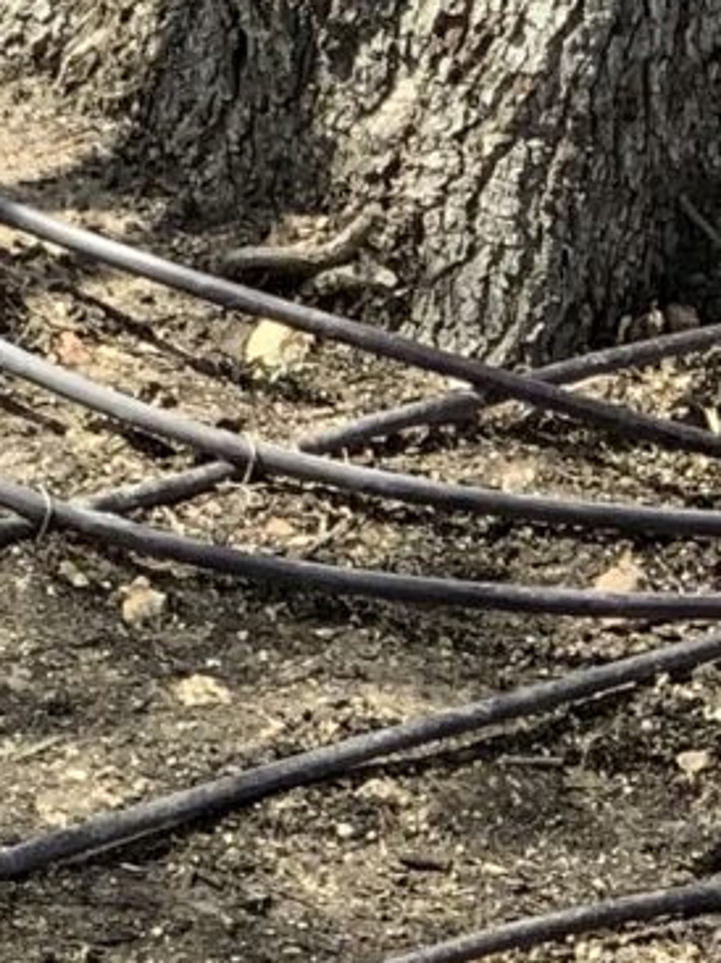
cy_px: 1358
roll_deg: -11.3
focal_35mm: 203
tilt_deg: -31.4
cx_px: 868
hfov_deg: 7.3
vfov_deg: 9.5
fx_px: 5644
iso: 16
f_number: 1.8
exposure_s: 1/683
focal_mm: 3
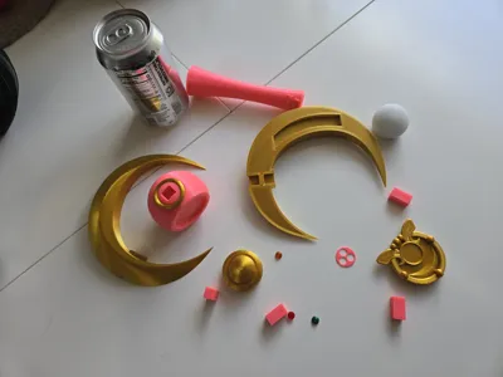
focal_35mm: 23
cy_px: 188
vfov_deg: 58.9
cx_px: 252
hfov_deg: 73.9
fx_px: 334
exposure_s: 1/101
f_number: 1.8
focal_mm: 5.4
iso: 32
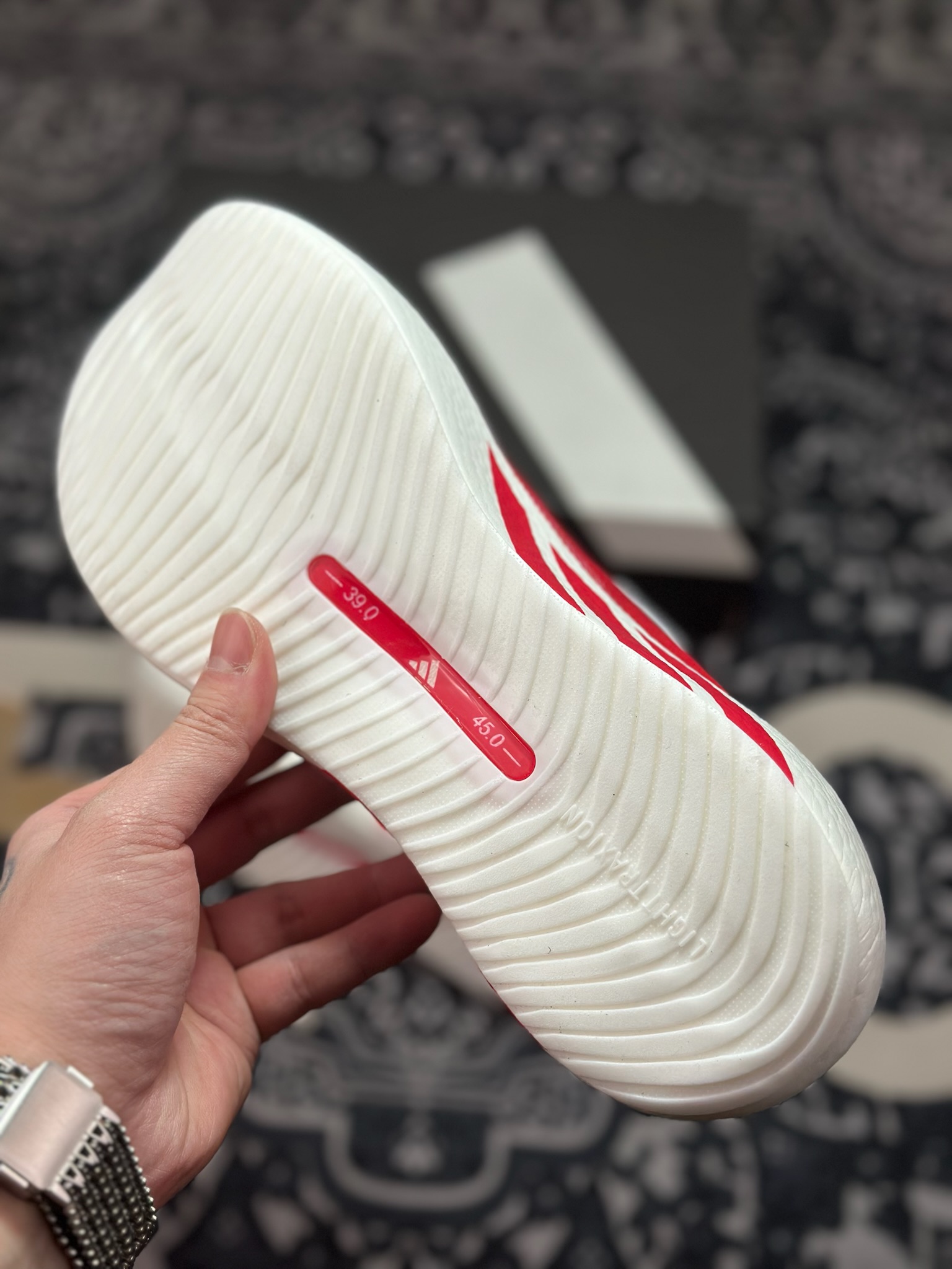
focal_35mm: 48
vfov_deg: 39.7
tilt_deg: -57.7
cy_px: 634
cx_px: 476
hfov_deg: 30.3
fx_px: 1760
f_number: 1.78
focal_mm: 6.86
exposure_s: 1/2070
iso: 80
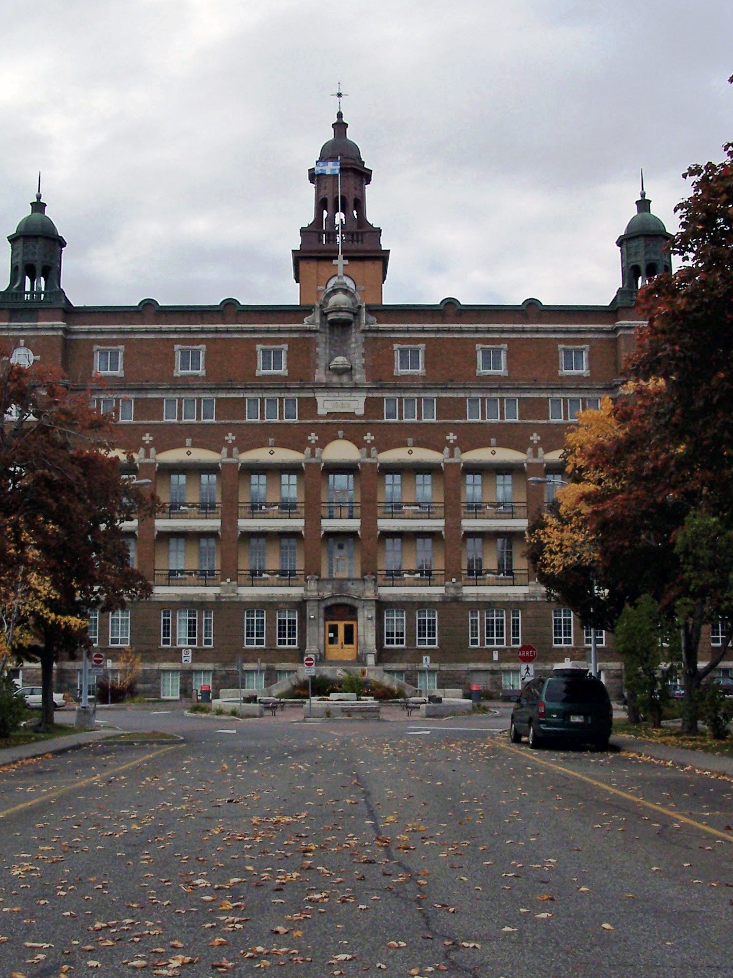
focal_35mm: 44
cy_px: 484
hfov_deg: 32.9
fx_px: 1243
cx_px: 345
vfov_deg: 42.9
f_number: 5.6
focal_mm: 6.3
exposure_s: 1/350
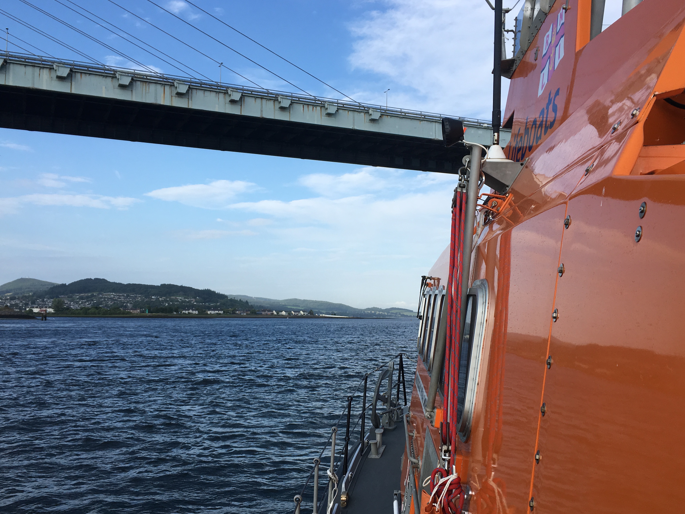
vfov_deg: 42.9
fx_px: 653
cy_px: 278
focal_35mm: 33
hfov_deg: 55.3
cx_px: 330
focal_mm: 4.15
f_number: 2.2
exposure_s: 1/1131
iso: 25
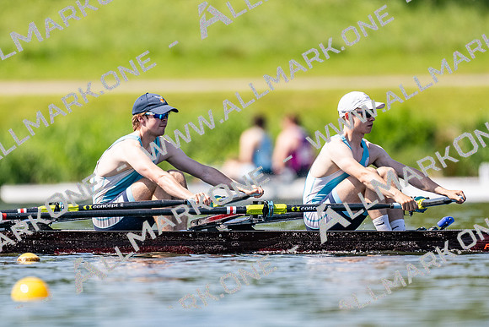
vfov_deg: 1.5
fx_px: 12234
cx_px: 244
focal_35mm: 900
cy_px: 164
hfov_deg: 2.3
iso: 320
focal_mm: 600
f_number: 4
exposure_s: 1/2500
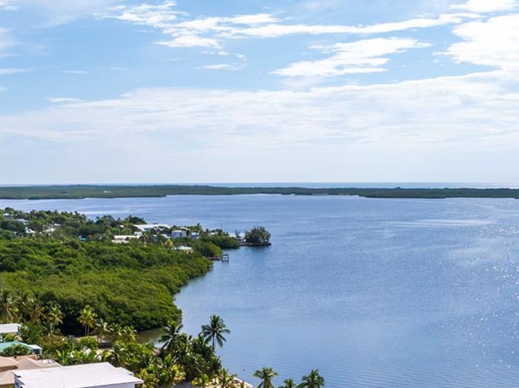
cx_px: 245
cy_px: 450
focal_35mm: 58
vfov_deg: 23.3
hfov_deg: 33.3
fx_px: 869
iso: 100
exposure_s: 1/60
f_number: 4
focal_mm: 12.29
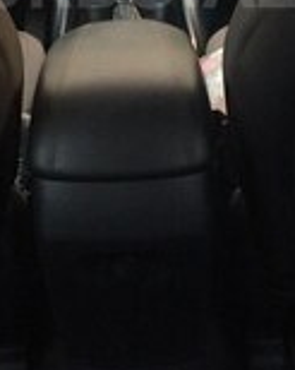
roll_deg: +3.9
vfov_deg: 20.2
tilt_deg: -17.1
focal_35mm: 91
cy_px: -19
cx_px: 115
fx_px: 994
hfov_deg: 16.9
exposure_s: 1/33
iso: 64
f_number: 2.2
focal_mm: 4.15
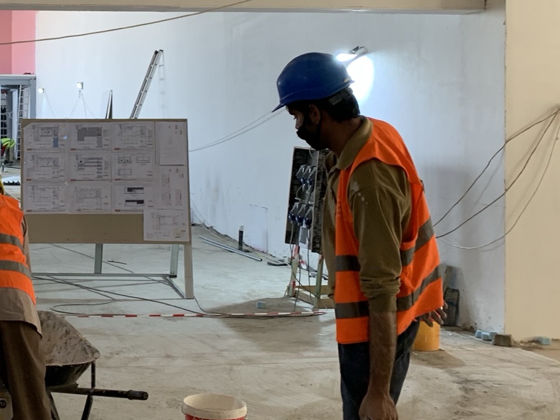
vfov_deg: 24.7
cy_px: 127
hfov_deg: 30.7
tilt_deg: +0.4
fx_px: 955
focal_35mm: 59
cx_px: 21
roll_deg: -0.8
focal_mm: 4.25
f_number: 1.8
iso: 80
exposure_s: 1/60
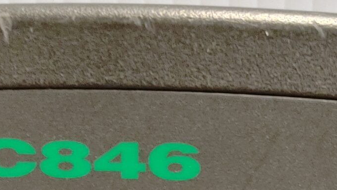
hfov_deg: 20.1
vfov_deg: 10.5
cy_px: 387
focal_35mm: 106
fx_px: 947
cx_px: 230
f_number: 1.8
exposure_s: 1/24
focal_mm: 5.58
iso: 300
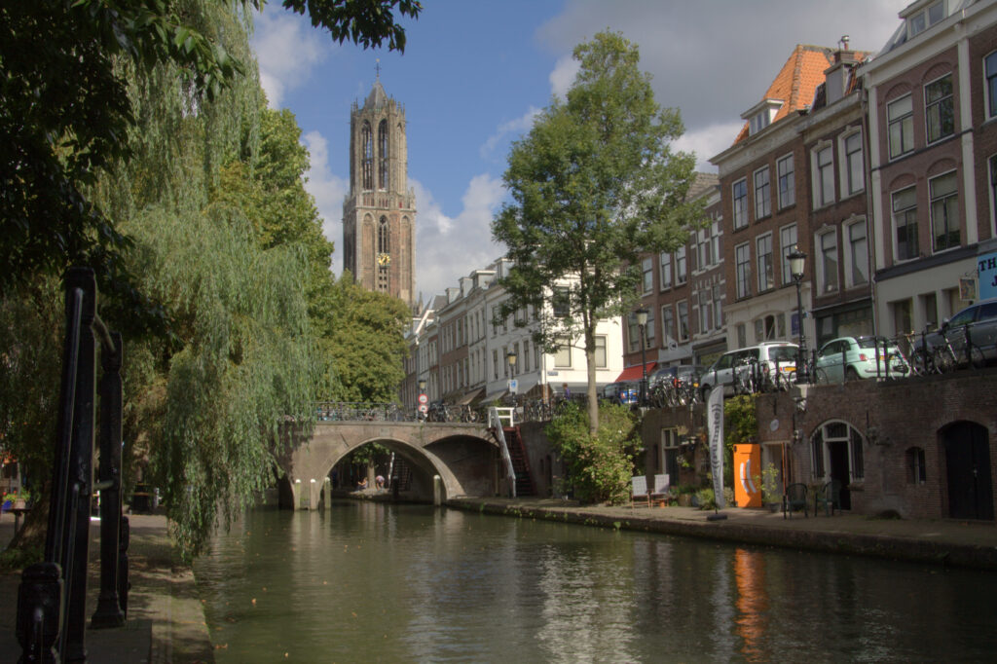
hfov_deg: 45.4
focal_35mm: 43
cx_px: 498
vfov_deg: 31.2
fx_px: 1190
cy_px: 332
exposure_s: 1/30
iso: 100
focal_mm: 27
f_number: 16
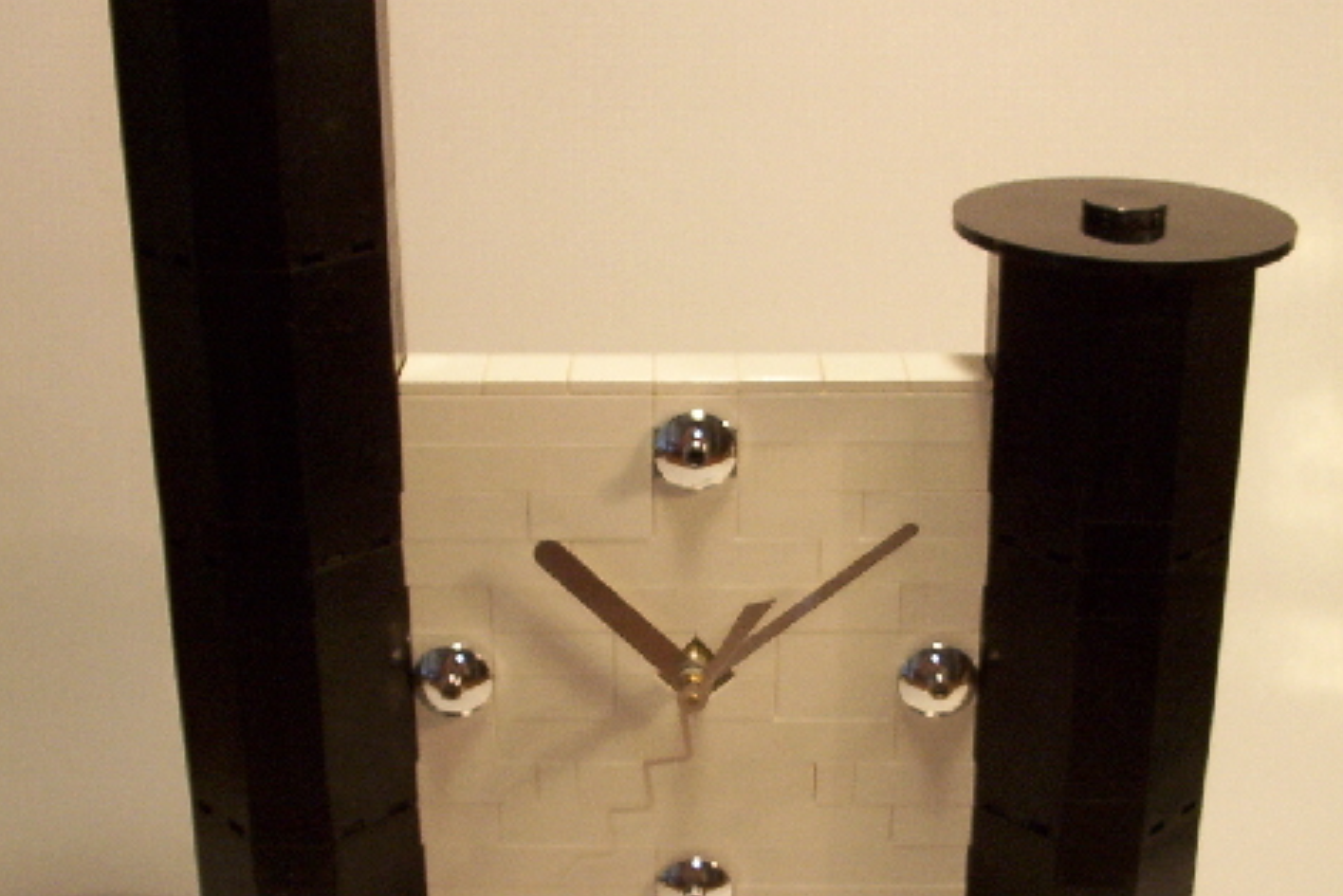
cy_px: 580
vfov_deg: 24.5
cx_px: 663
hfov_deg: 36.2
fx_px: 2052
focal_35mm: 55
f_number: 4.5
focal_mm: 6
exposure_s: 1/31.4
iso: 140
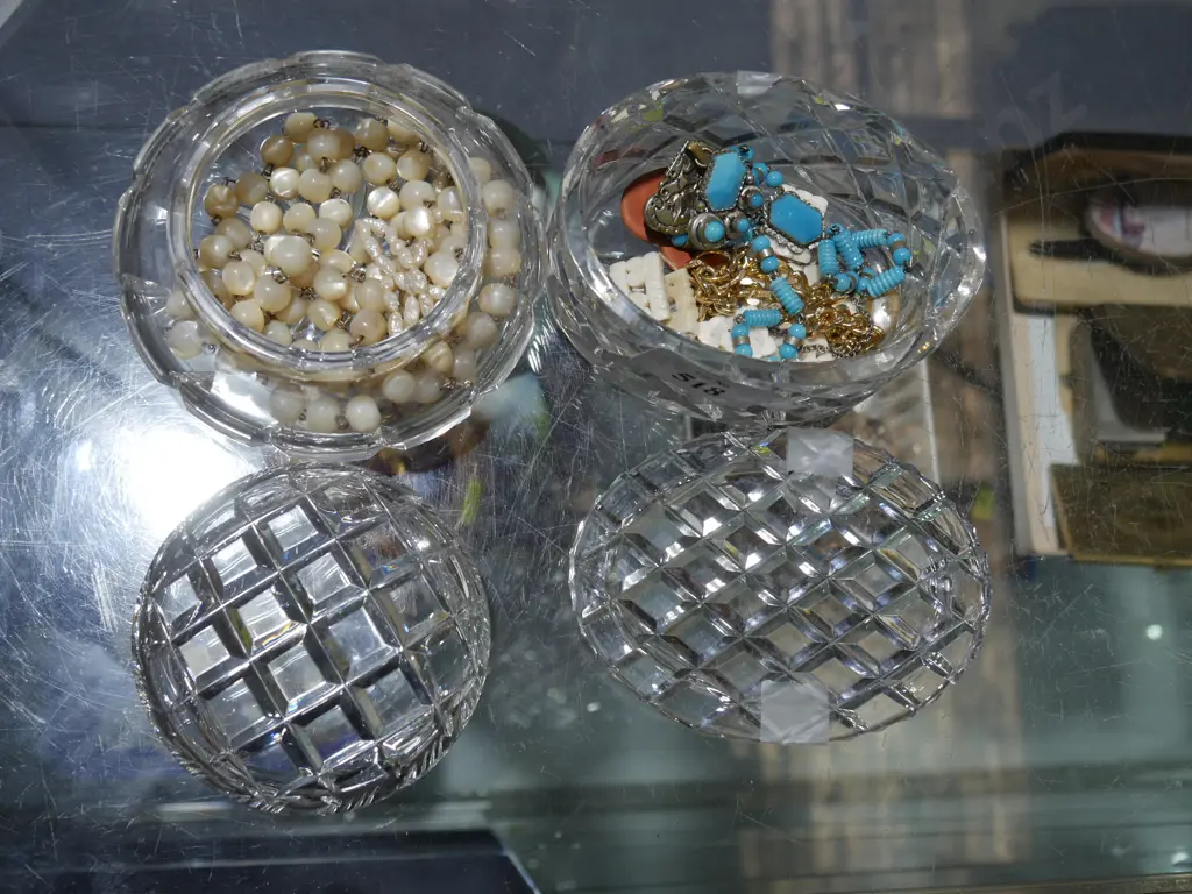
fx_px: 1377
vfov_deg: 36.0
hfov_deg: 46.8
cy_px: 447
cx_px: 596
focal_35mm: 40
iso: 200
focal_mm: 20
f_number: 4.4
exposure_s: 1/80
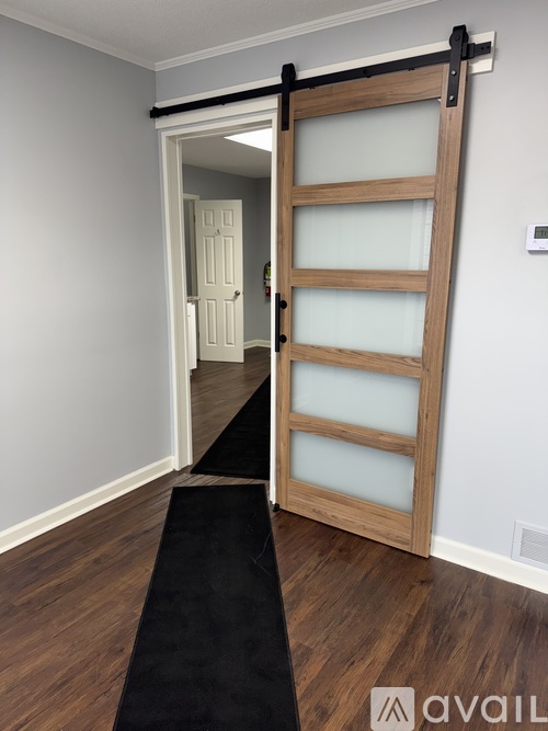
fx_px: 507
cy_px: 366
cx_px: 274
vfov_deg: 71.6
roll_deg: -0.6
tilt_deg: -12.4
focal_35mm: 24
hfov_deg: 56.8
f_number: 1.78
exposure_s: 1/120
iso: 100
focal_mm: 6.76
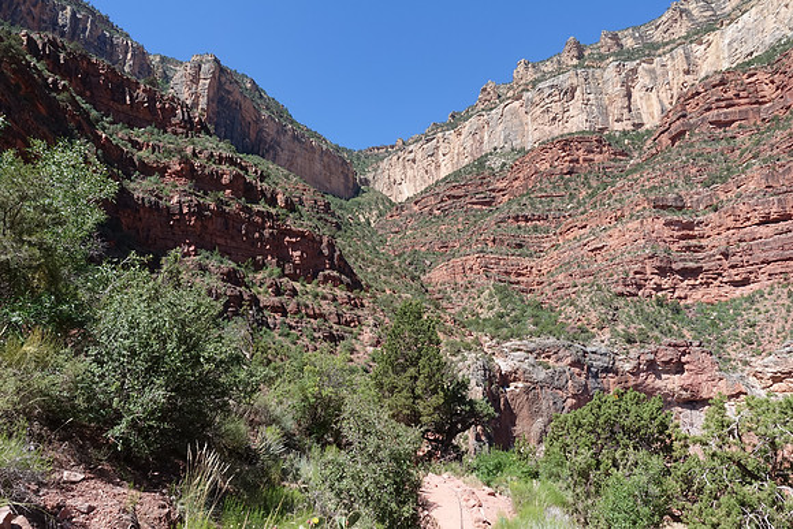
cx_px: 396
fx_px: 529
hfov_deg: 73.7
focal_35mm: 24
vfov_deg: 53.2
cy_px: 264
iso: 125
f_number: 11
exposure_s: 1/80
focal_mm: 8.8
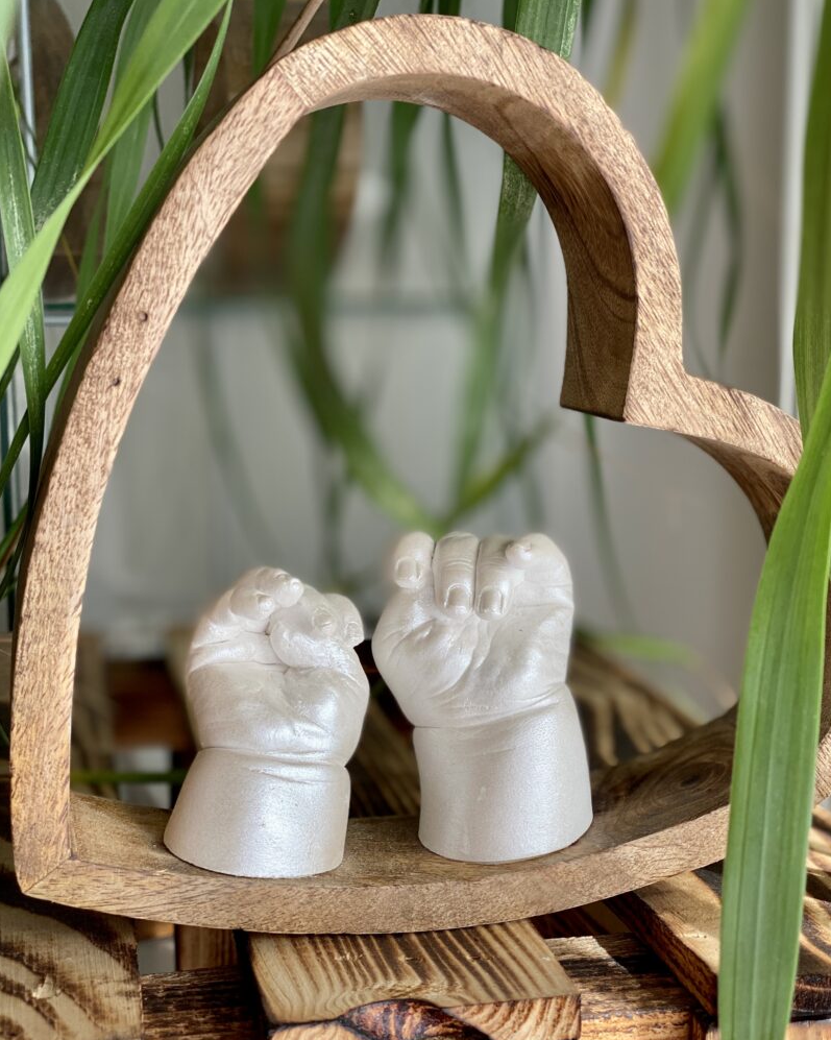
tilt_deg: -7.6
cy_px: 560
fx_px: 1692
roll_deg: +0.1
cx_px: 420
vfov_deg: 34.1
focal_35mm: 55
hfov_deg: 27.6
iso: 32
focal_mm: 6
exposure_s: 1/122
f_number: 2
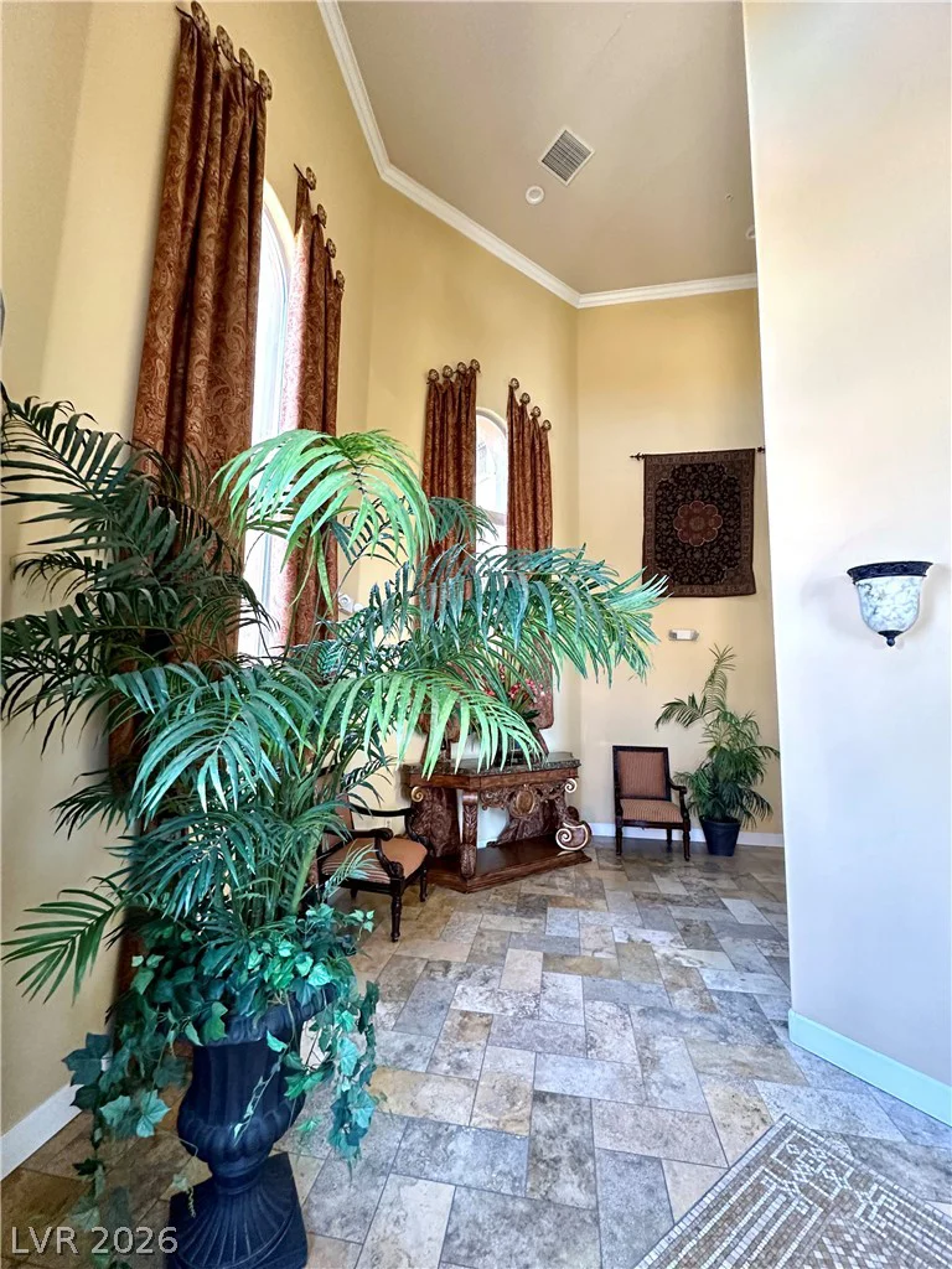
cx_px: 476
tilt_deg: +6.7
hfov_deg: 85.7
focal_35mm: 14
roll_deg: -1.6
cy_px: 634
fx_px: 513
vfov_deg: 102.1
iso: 320
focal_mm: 2.22
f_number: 2.2
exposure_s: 1/60
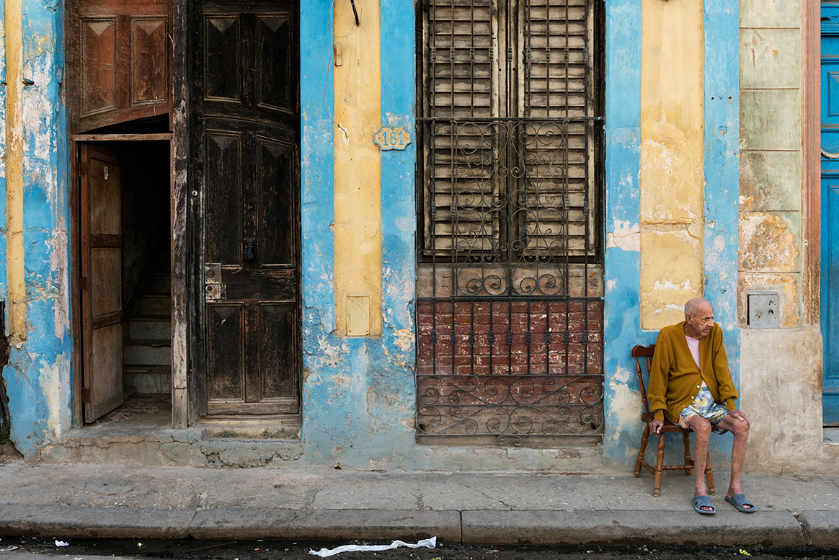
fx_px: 769
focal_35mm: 33
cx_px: 431
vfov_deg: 40.0
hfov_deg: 57.2
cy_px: 279
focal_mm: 32
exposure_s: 1/200
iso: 200
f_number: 5.6
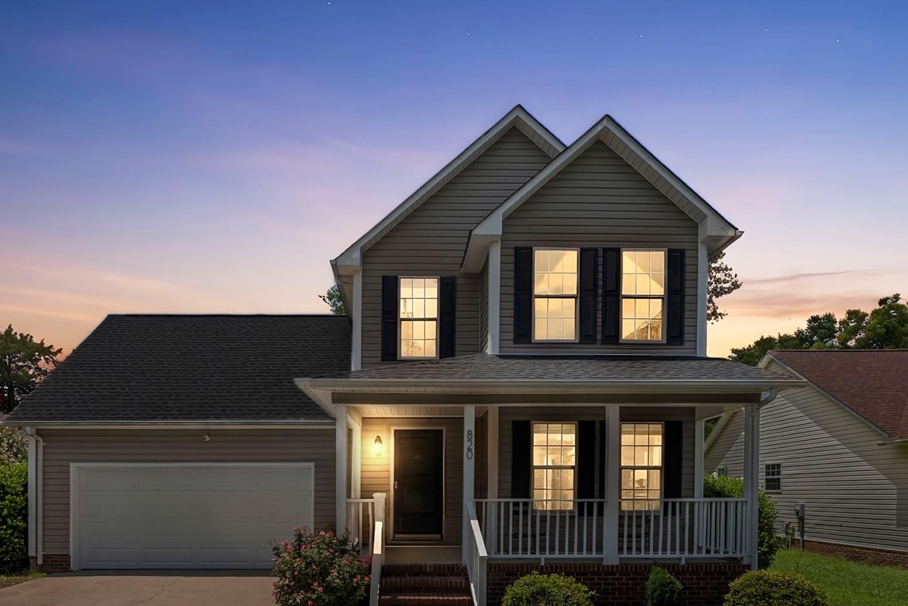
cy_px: 336
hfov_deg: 82.6
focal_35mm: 20
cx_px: 409
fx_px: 515
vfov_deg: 60.8
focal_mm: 15.3
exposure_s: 1/2000
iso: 1000
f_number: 9
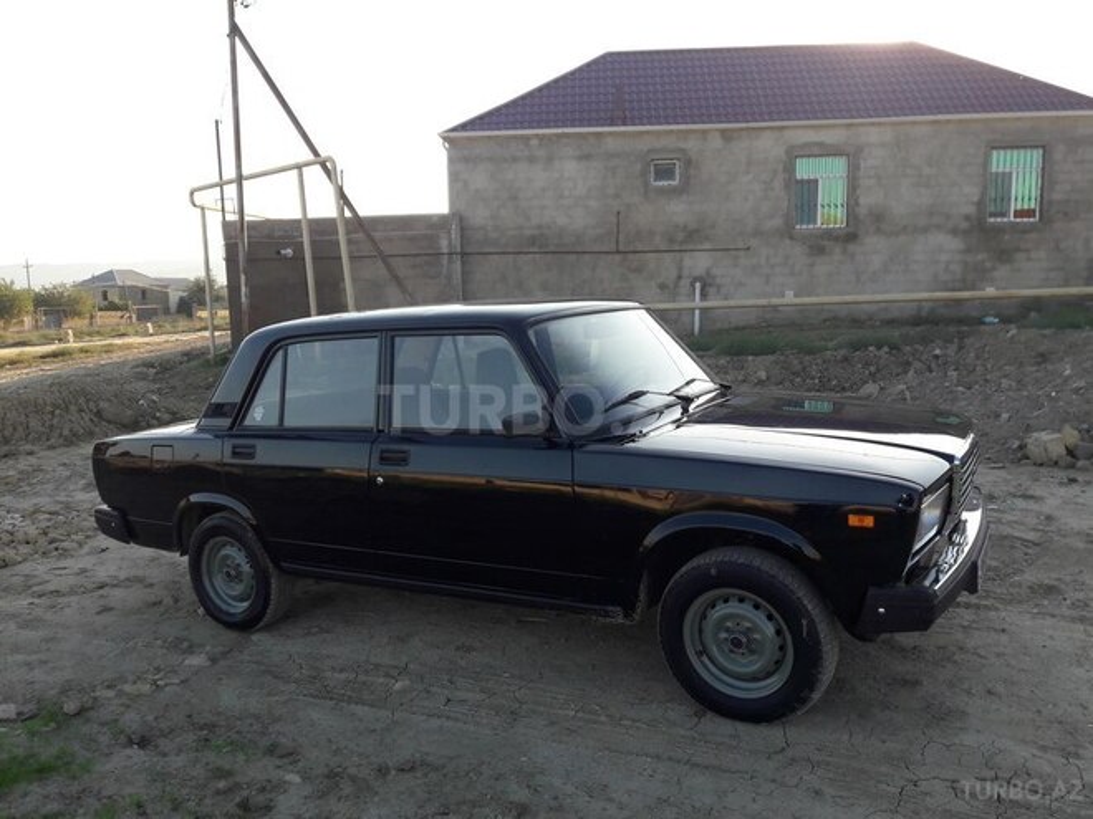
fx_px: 884
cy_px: 410
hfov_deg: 63.4
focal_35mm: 28
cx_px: 546
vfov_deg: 49.7
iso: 40
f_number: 1.9
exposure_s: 1/461
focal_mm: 3.7
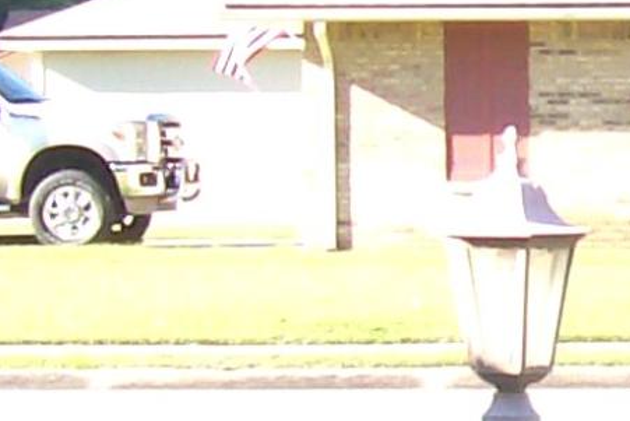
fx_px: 4359
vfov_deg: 5.5
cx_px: 1101
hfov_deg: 8.0
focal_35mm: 249
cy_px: 512
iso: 80
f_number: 2.7
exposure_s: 1/305
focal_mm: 6
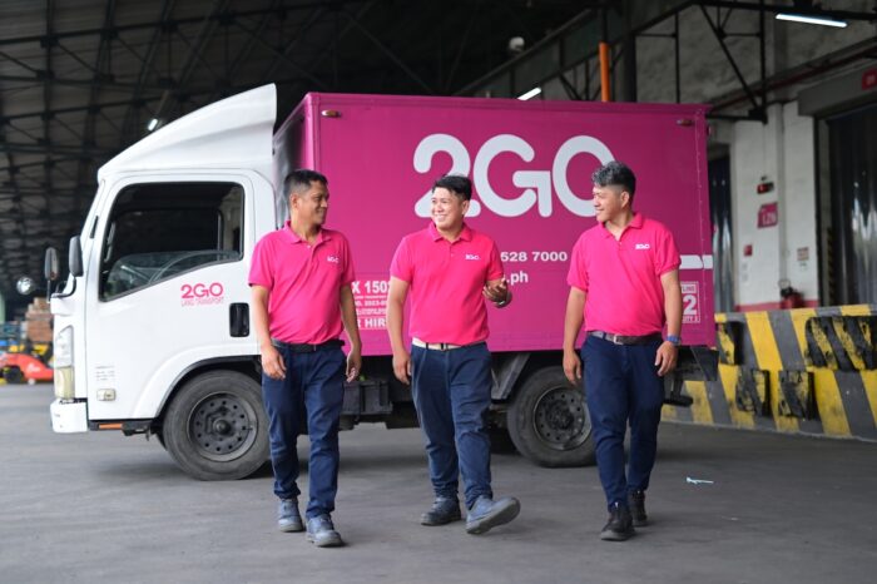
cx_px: 438
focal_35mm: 50
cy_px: 292
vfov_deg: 27.0
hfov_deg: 39.6
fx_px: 1217
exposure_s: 1/2000
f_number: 1.4
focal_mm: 50
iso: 640
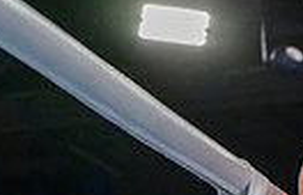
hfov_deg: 9.3
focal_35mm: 194
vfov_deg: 6.9
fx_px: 1616
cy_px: 182
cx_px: 790
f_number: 3.2
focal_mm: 36
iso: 2000
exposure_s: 1/1600
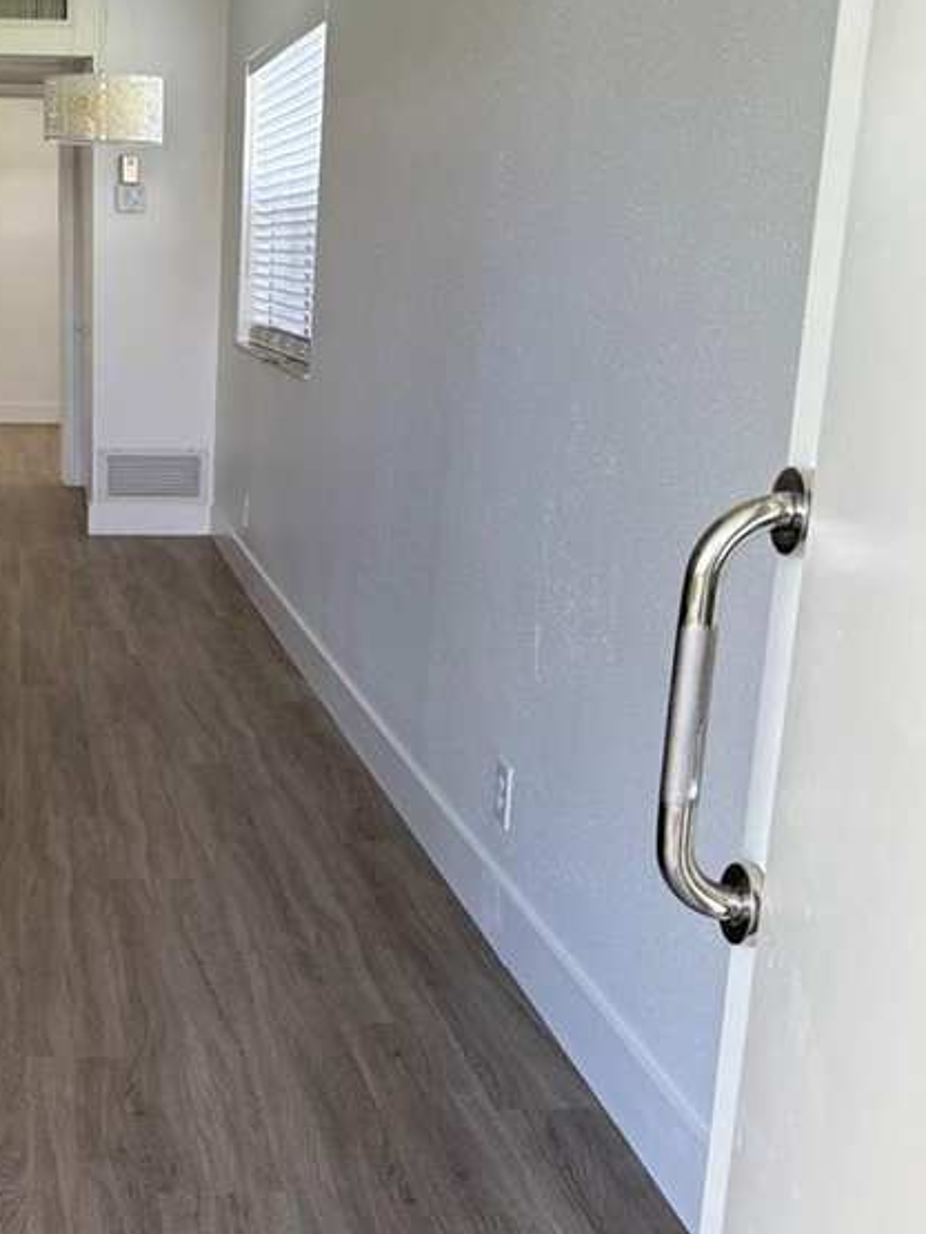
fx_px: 1641
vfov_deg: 41.1
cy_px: 712
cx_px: 127
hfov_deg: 30.4
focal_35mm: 46
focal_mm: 6.76
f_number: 1.78
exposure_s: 1/152
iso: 125
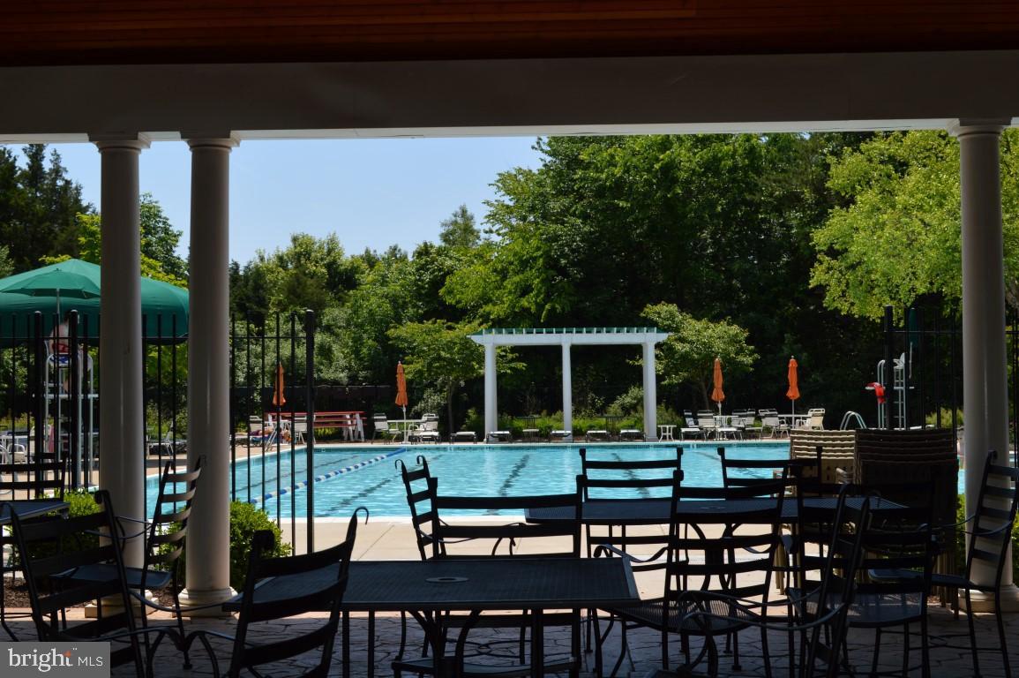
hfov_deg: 36.9
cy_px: 339
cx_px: 510
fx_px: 1527
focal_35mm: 54
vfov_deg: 25.0
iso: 100
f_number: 9
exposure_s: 1/200
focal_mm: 36
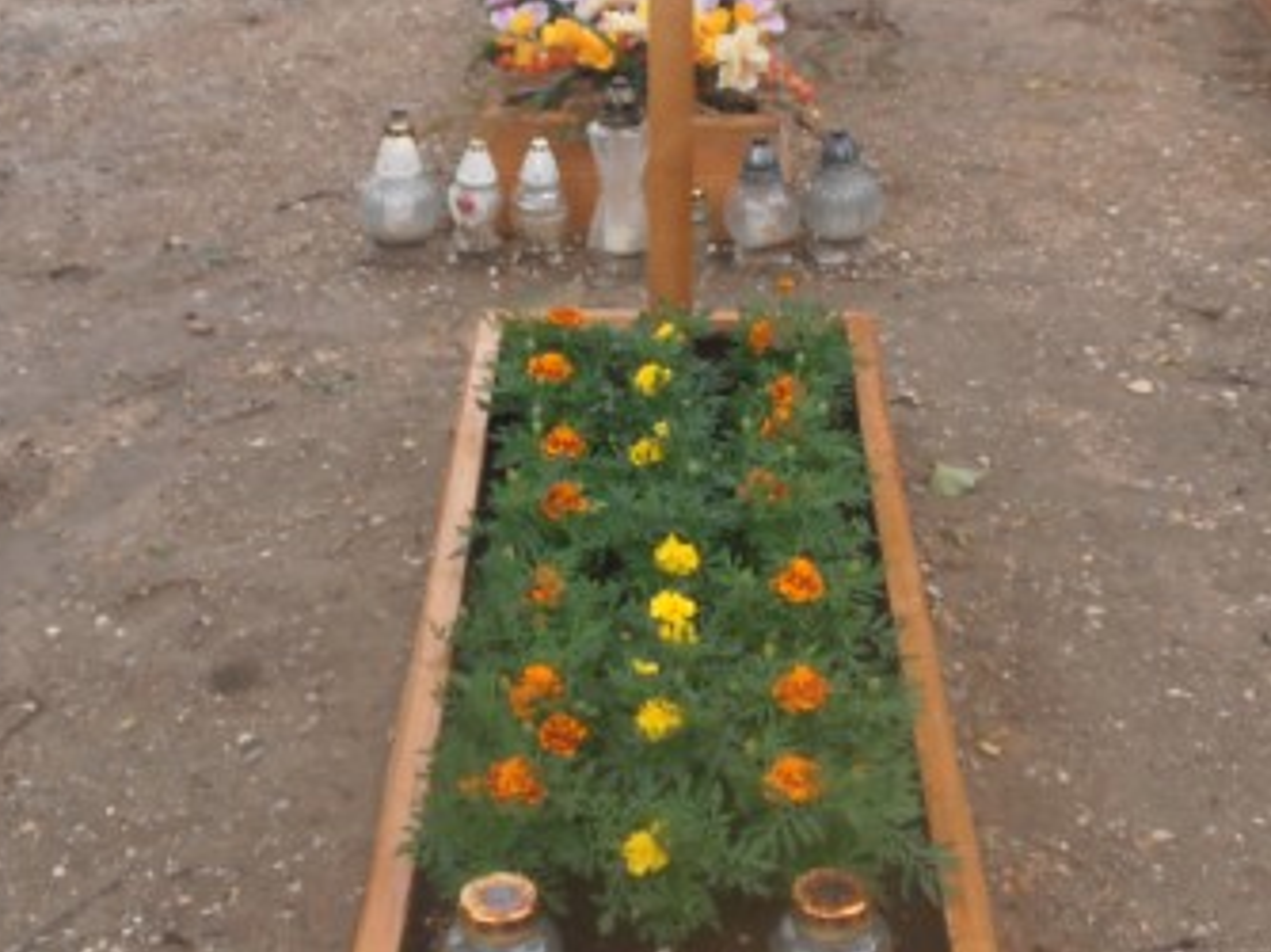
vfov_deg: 20.6
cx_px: 670
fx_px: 2605
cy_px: 286
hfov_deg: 27.4
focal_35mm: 71
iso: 80
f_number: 3.9
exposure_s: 1/200
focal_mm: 6.61
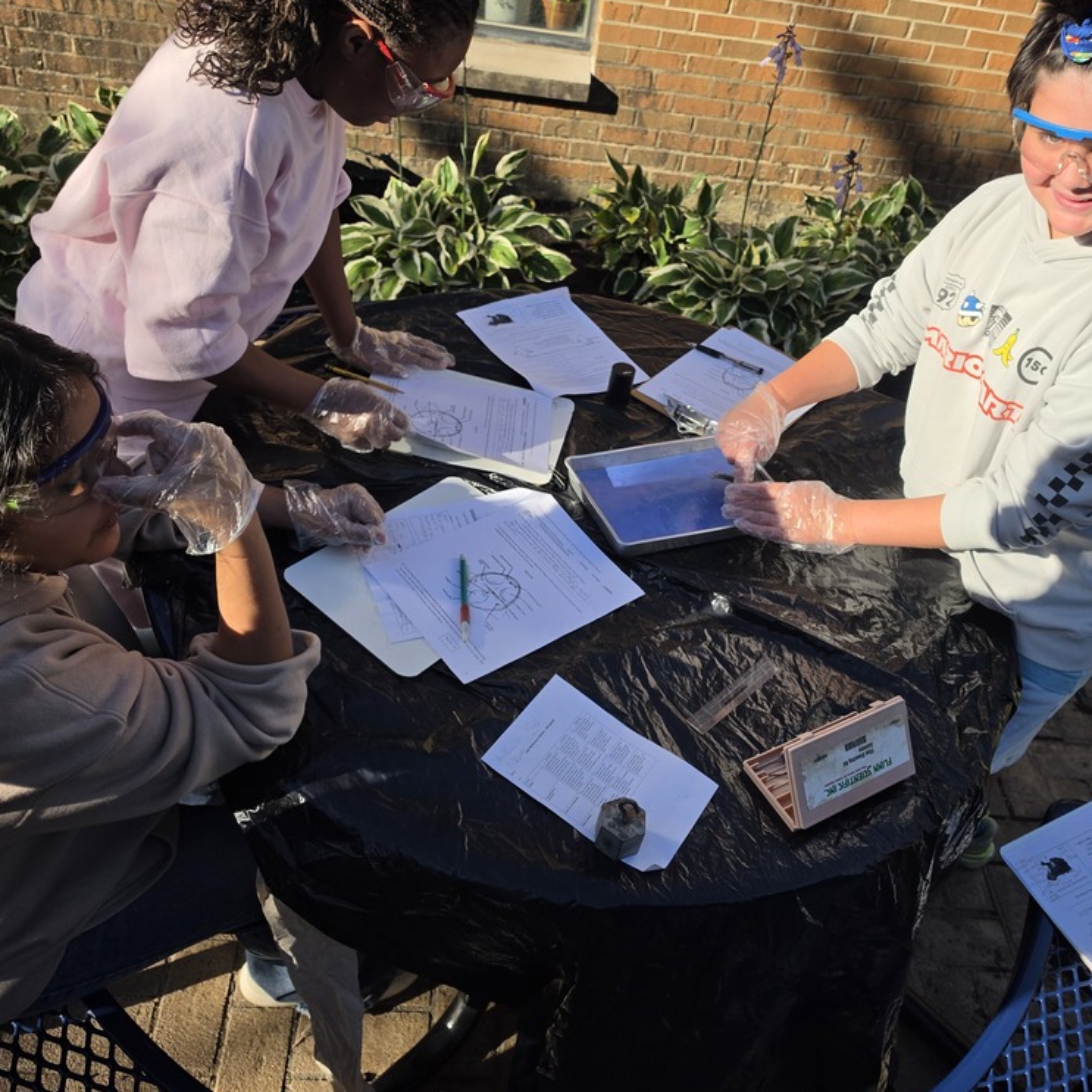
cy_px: 498
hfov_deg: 57.3
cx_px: 557
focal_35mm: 28
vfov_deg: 57.2
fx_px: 999
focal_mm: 6.5
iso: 64
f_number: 1.4
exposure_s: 1/6352
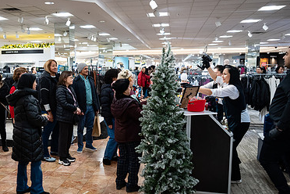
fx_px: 306
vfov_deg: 35.0
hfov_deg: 49.4
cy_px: 110
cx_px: 86
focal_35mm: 38
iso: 1000
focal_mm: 24
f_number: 3.2
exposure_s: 1/125
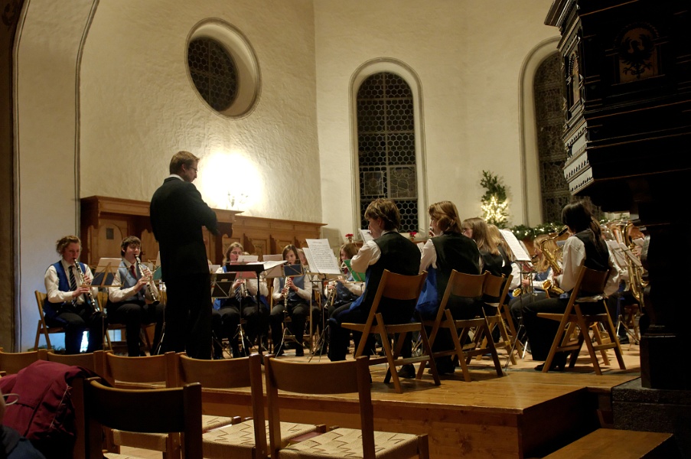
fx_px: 690
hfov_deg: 53.2
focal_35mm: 36
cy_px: 230
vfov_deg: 36.8
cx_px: 346
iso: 1600
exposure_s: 1/40
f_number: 2.8
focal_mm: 24
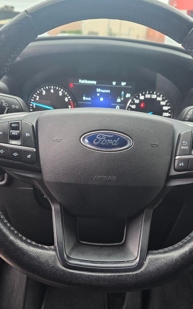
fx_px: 278
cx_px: 103
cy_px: 155
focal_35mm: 33
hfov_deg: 38.3
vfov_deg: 58.1
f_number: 1.7
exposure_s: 1/54.7
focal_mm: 6.3
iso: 125
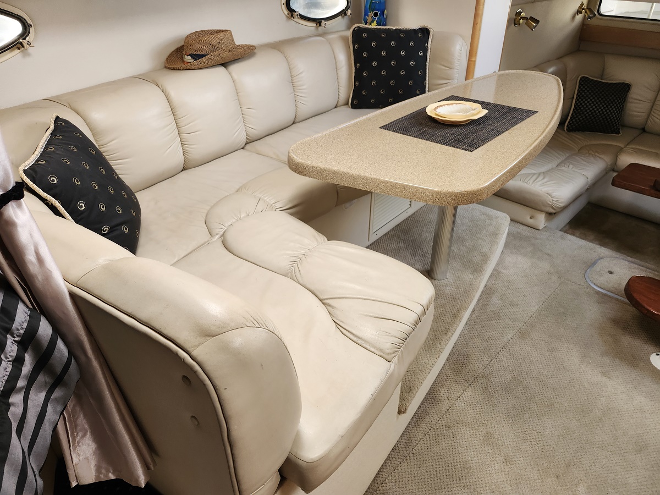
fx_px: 439
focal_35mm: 23
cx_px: 330
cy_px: 248
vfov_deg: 58.9
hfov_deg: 73.9
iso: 200
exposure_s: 1/120
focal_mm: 5.54
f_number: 1.8
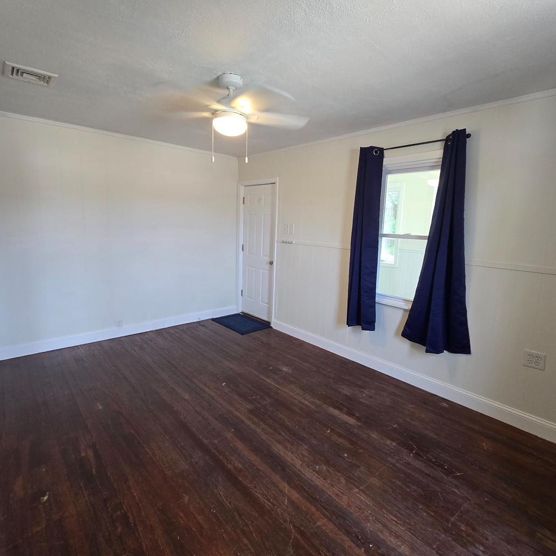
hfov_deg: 87.4
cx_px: 280
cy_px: 270
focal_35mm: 16
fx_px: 291
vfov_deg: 87.4
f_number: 2.2
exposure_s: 1/60
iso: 200
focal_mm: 2.2
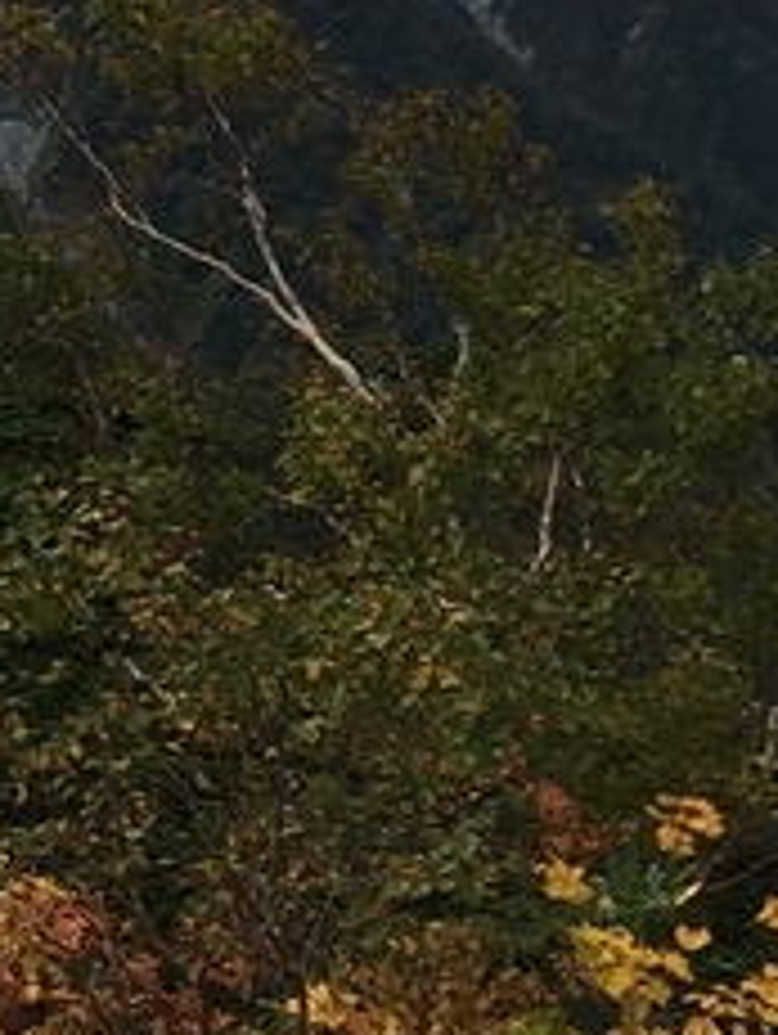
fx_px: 3859
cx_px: -517
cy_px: -18
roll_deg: +2.0
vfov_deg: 15.0
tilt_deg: -0.3
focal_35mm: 129
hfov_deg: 10.9
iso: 25
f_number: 2.2
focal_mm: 4.15
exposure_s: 1/601
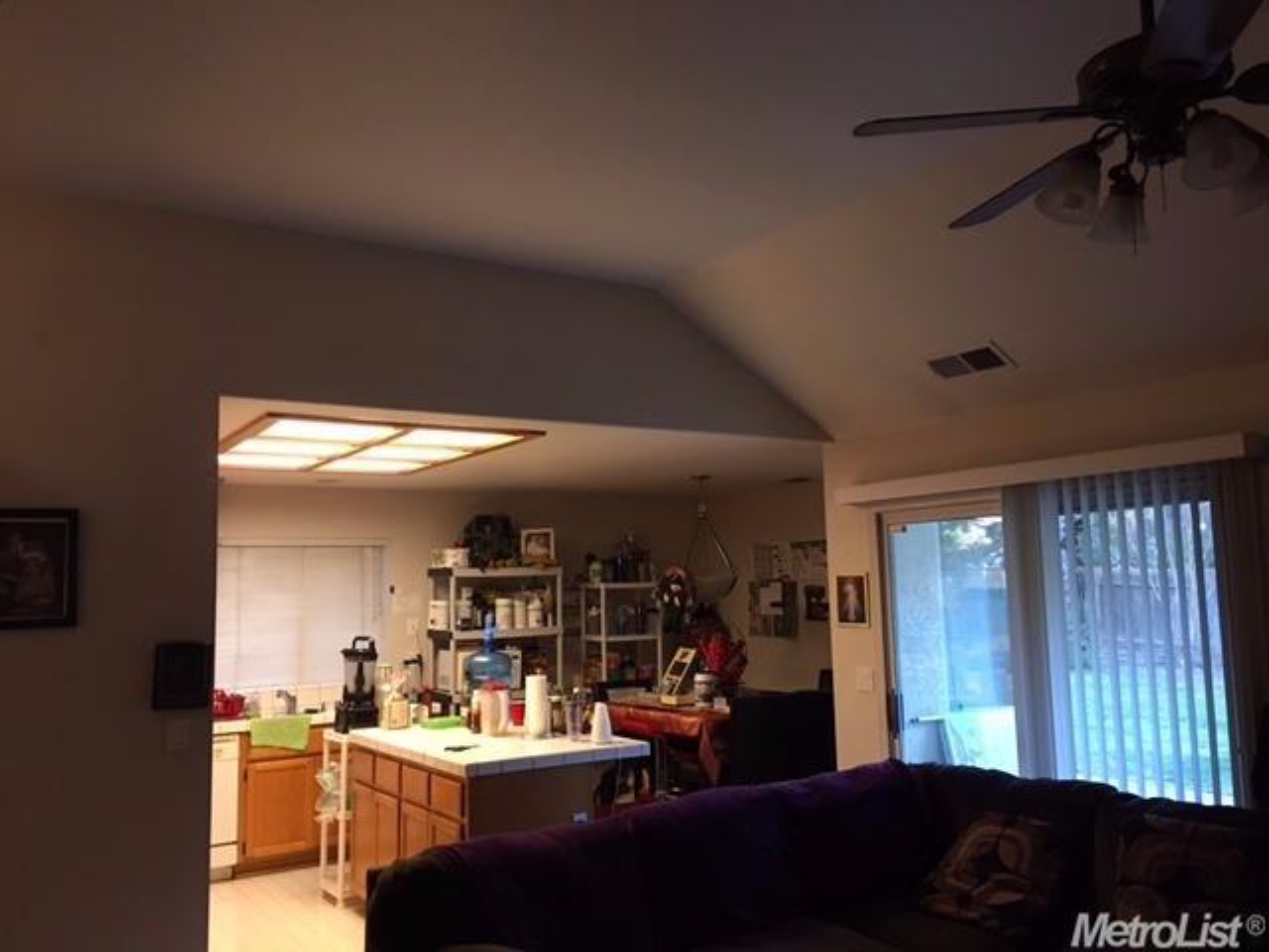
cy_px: 476
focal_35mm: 29
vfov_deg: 48.2
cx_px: 634
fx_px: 1063
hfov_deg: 61.7
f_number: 2.2
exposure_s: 1/15
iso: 80
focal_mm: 4.15
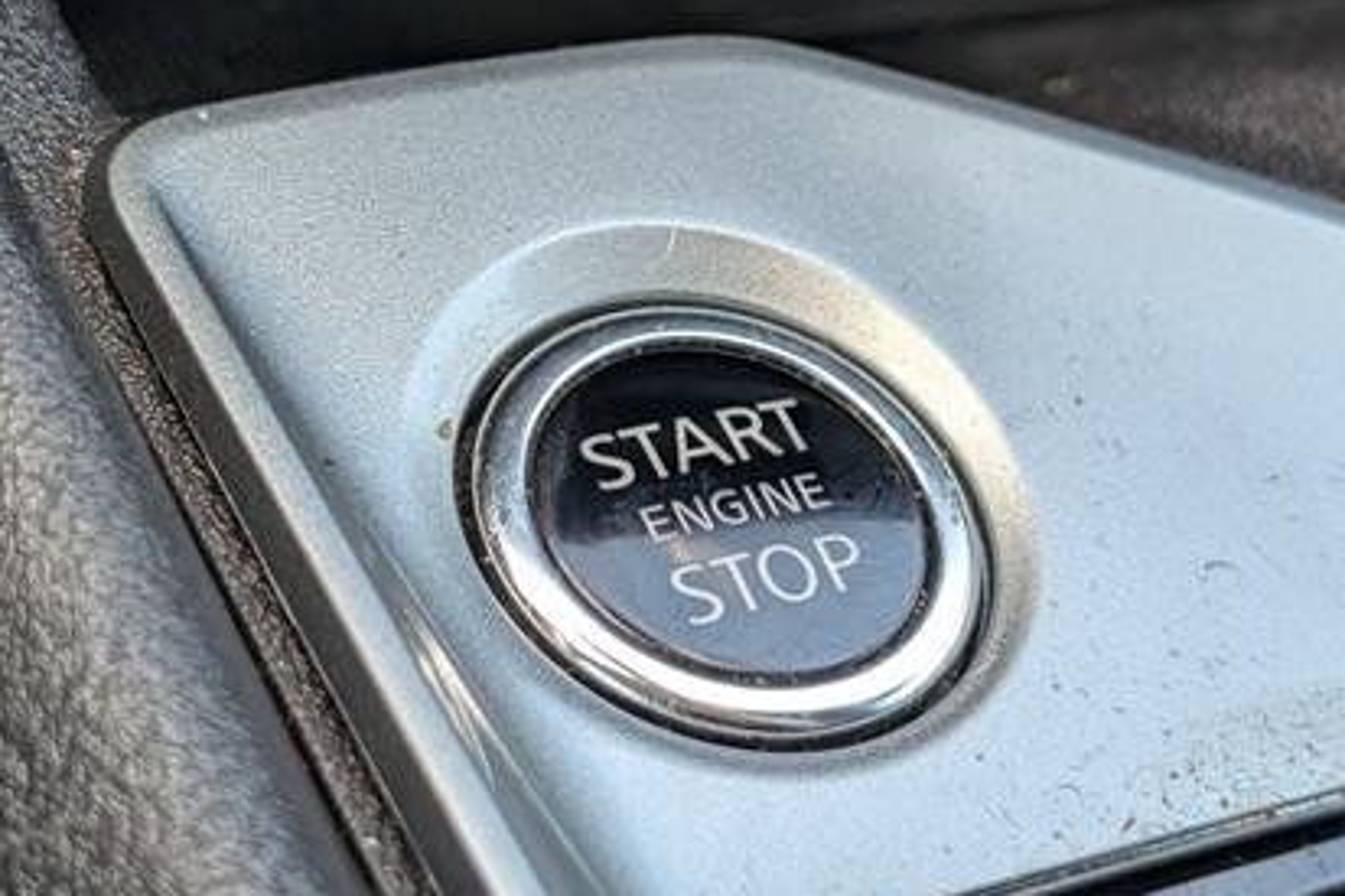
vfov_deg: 17.2
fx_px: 2950
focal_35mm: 79
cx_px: 616
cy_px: 349
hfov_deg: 25.7
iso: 251
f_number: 1.68
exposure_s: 1/909
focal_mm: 6.9
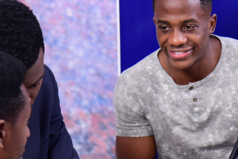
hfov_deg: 9.9
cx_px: 182
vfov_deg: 6.6
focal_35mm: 208
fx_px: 1376
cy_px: 120
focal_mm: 100
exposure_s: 1/125
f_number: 4
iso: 1000
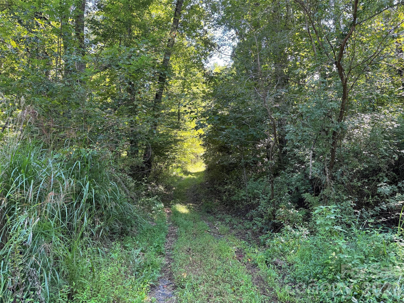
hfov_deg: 71.6
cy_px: 152
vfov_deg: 56.8
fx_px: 280
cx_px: 202
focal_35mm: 24
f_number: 1.78
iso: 80
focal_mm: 6.76
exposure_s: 1/121
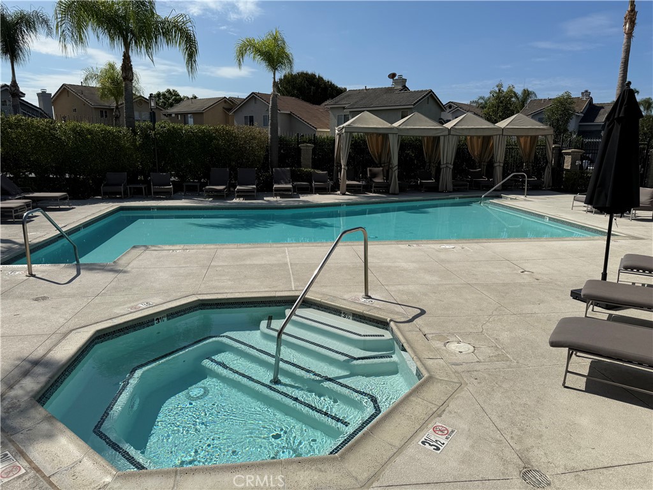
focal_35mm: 24
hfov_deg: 71.6
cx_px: 326
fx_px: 453
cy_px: 245
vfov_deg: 56.8
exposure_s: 1/10309
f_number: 1.78
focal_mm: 6.76
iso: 80
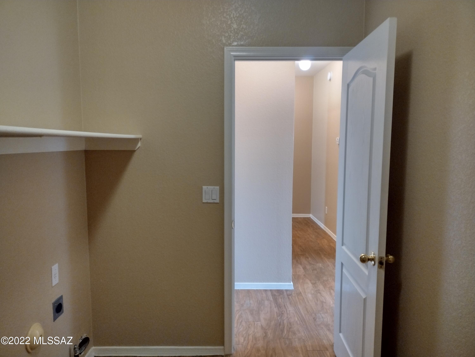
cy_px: 178
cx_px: 238
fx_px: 370
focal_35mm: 27
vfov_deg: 51.4
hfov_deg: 65.3
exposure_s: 1/40
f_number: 1.7
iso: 819
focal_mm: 4.71
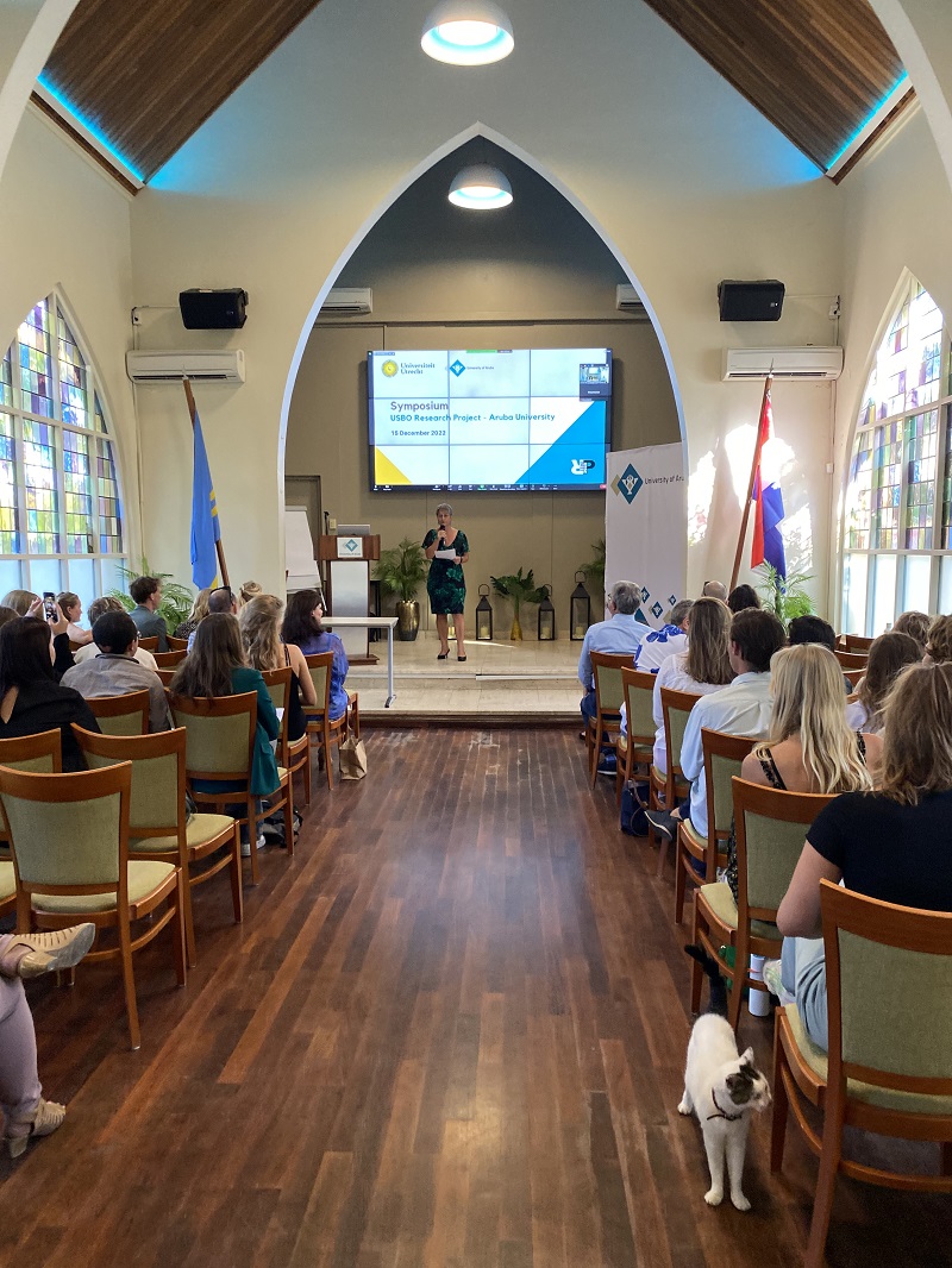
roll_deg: -0.6
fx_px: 953
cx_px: 476
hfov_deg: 53.1
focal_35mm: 26
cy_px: 634
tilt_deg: -4.4
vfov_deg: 67.3
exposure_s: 1/60
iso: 200
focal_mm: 4.25
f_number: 1.8
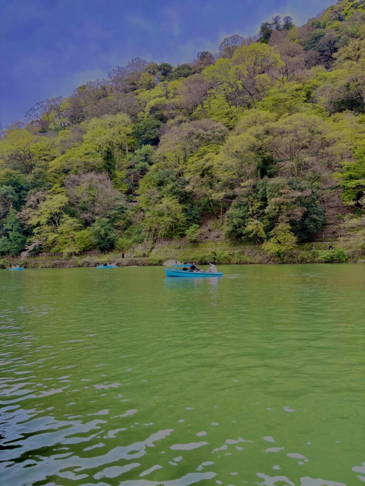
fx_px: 366
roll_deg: +2.3
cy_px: 243
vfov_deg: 67.3
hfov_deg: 53.1
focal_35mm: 26
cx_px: 182
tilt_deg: +5.6
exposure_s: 1/384
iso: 64
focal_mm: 5.96
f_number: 1.6
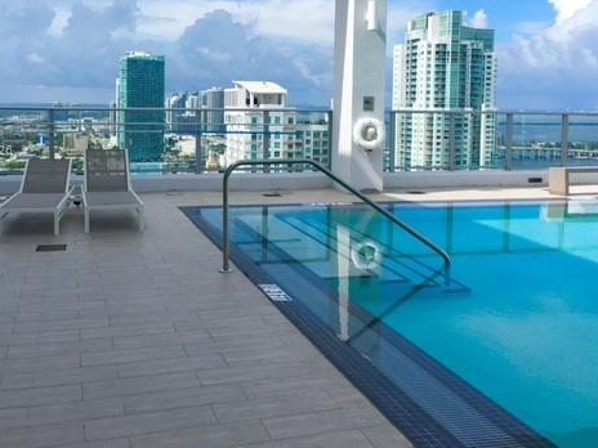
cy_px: 151
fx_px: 691
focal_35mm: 40
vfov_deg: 35.6
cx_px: 249
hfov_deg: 46.6
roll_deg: -0.8
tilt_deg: +0.8
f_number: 2.2
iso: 25
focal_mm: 4.15
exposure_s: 1/1832
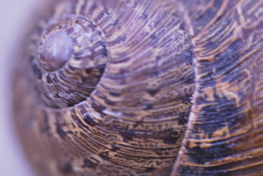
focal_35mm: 158
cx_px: 132
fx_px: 1152
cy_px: 88
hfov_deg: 13.0
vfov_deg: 8.7
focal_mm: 105
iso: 100
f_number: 5.6
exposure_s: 1/40
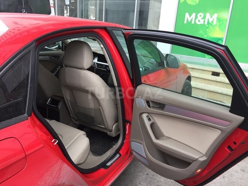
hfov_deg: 61.7
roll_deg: -4.4
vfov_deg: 48.2
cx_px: 124
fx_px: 208
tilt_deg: -15.5
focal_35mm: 29
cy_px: 93
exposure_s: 1/33
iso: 40
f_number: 2.2
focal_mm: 4.15
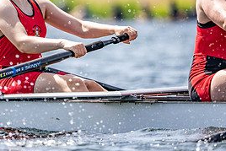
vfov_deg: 1.6
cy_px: 24
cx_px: 82
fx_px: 5439
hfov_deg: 2.4
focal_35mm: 866
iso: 320
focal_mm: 400
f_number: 4.5
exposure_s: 1/2500
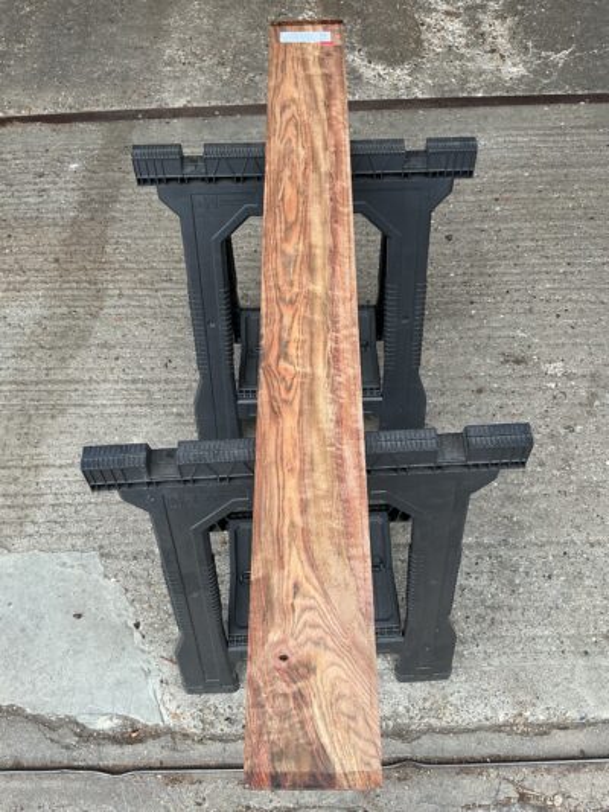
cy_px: 406
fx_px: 680
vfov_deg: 61.6
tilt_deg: -61.5
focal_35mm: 29
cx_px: 304
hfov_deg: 48.2
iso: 16
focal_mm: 3
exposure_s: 1/100
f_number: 1.8
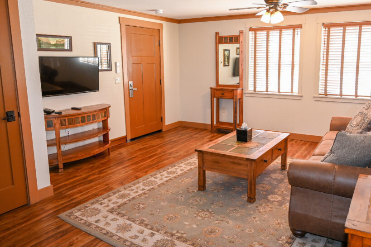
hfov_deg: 61.8
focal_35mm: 30
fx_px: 309
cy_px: 99
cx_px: 207
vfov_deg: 43.4
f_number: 4
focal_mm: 24
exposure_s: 1/60
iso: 1100
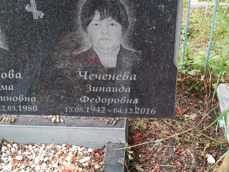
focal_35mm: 48
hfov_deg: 39.7
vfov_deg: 30.3
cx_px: 114
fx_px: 318
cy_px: 86
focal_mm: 5.31
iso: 64
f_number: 1.7
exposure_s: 1/50
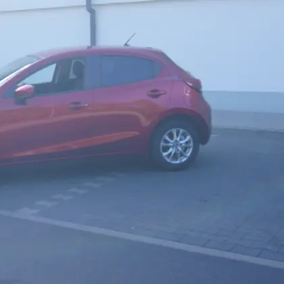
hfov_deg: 29.2
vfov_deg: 29.6
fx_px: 538
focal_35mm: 58
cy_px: 141
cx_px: 76
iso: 100
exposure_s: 1/60
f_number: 8
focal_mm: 30
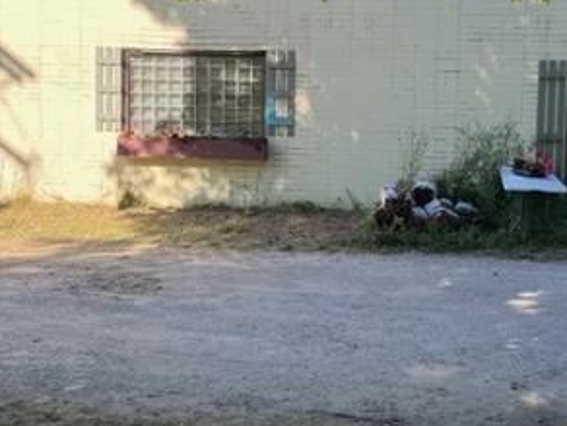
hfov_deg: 33.6
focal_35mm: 57
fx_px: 934
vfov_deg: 25.4
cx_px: 351
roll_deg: -1.5
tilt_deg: -1.6
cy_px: 107
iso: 50
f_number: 1.6
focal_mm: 5.1
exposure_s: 1/913
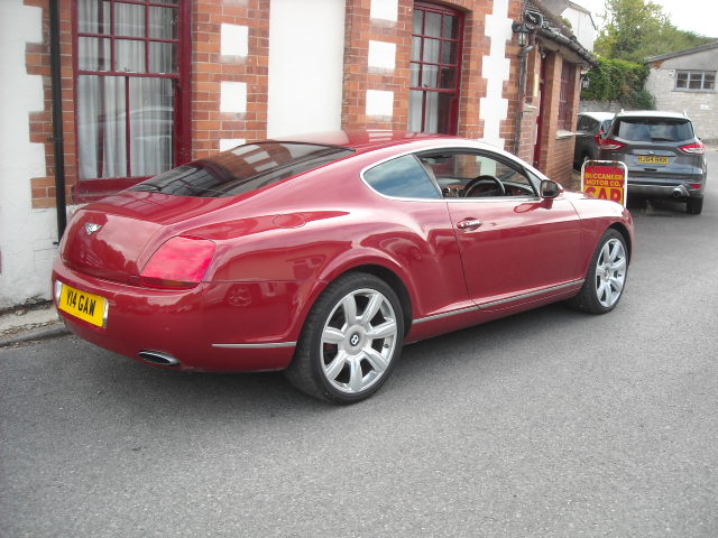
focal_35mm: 35
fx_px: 726
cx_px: 359
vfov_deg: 40.7
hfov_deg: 52.6
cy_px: 269
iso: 64
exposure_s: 1/148
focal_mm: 5.7
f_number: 2.8
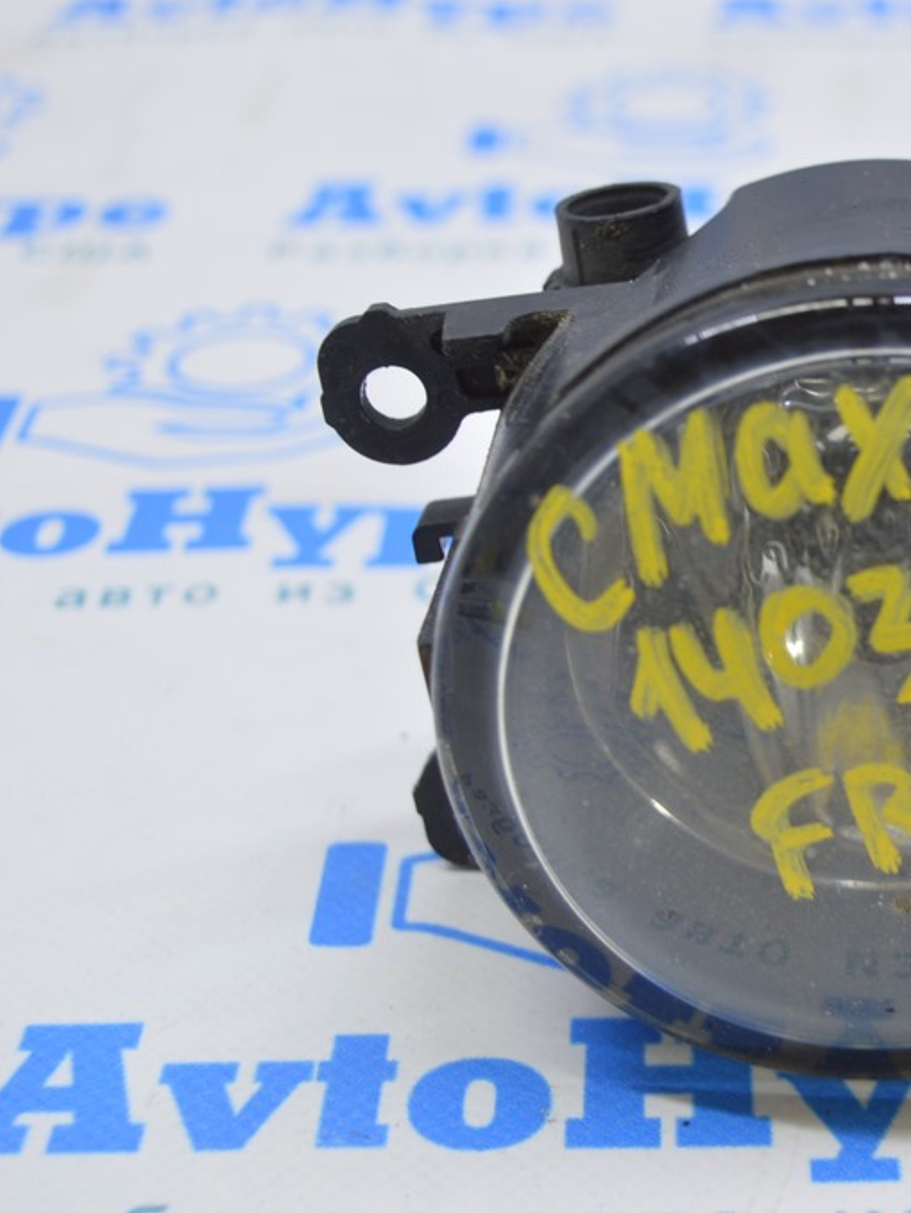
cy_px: 606
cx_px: 764
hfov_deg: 19.6
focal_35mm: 74
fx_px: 2595
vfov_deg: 26.3
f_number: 5.6
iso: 400
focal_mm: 34
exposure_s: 1/20
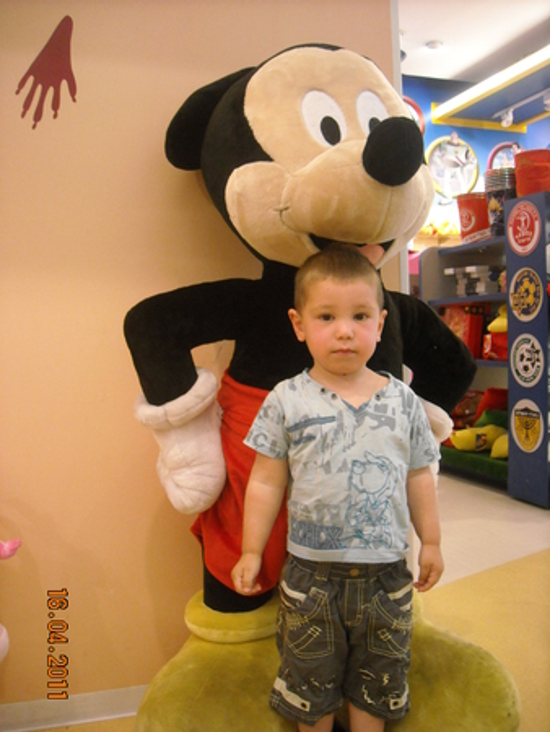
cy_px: 366
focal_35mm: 35
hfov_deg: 40.7
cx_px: 275
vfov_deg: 52.6
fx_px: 741
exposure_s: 1/60
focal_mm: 5.7
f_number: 2.8
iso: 366
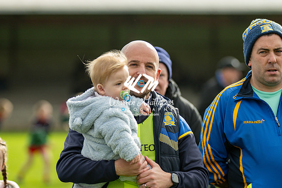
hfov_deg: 7.6
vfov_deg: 5.1
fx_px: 2114
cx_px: 141
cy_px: 94
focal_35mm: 270
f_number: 2.8
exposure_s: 1/2500
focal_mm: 180
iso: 320
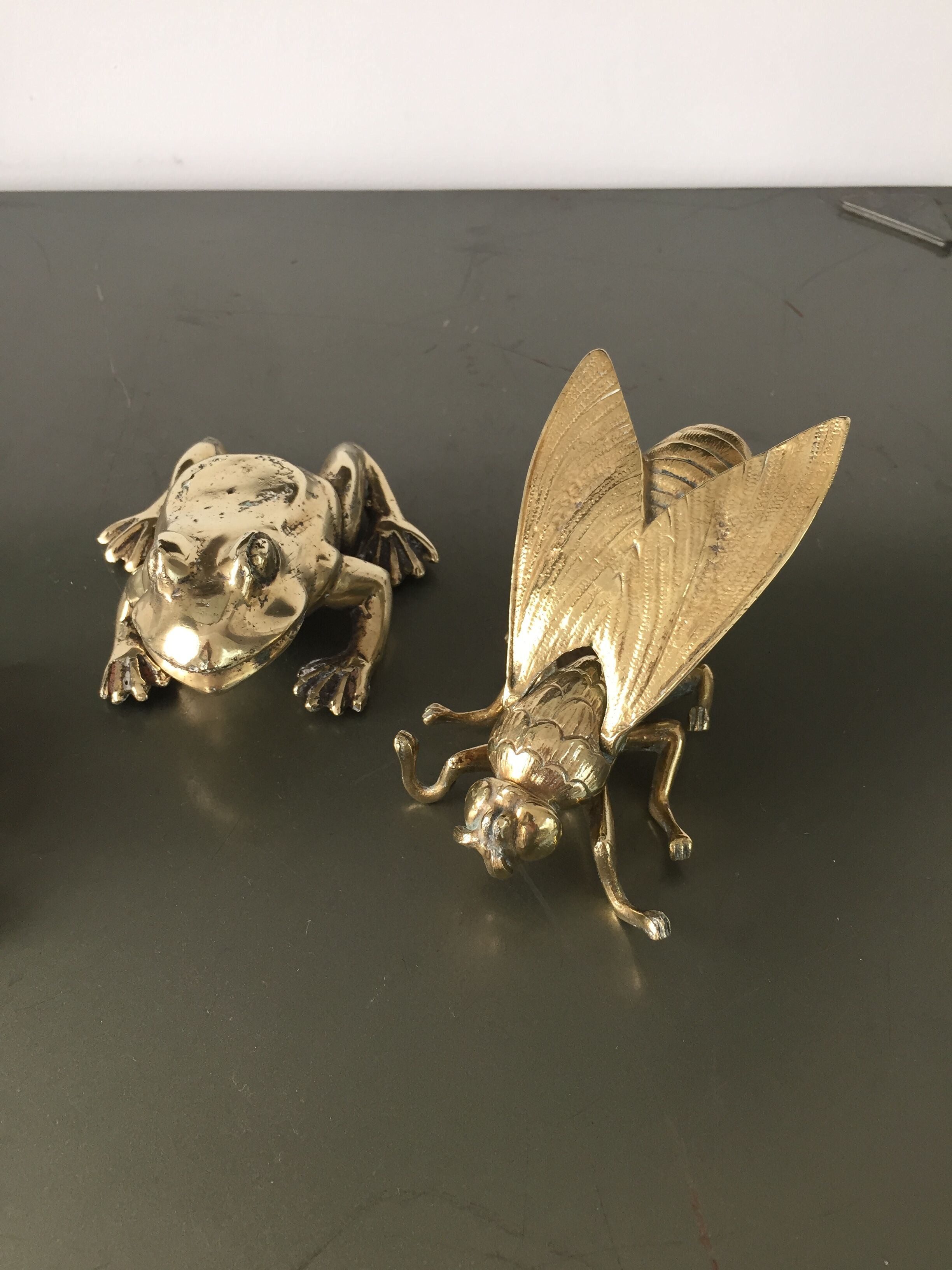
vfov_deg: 61.7
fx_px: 1063
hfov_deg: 48.2
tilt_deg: -47.7
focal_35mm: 29
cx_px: 476
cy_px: 635
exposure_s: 1/33
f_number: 2.2
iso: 32
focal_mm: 4.15
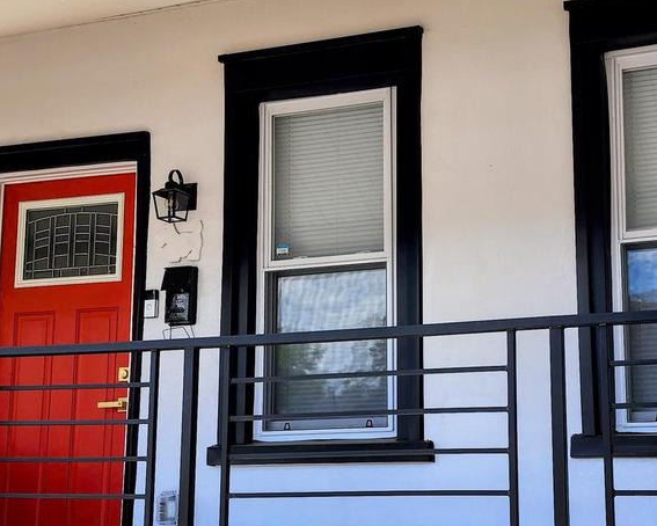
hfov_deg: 32.9
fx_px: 1109
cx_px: 404
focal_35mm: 57
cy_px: 316
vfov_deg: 26.6
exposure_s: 1/626
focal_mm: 6.4
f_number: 1.8
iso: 12
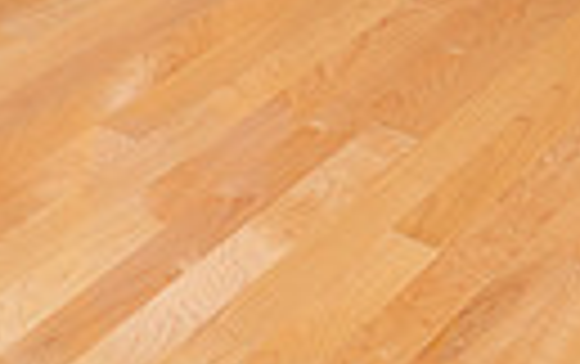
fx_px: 1915
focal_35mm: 121
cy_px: -625
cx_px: 234
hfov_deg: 17.2
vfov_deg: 9.2
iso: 500
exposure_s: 1/320
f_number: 7.1
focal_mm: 34
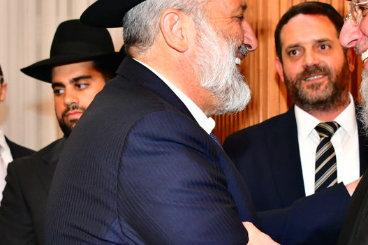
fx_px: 950
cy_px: 150
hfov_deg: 21.9
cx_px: 184
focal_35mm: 93
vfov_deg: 14.7
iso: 2000
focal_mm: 35
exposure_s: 1/125
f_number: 5.6
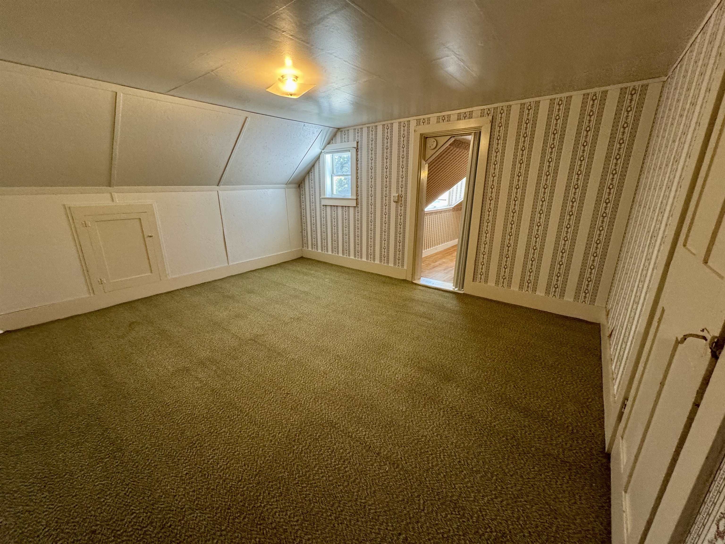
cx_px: 362
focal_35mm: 14
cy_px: 272
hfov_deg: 102.1
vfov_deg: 85.7
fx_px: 293
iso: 250
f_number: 2.2
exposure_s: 1/120
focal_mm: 2.22
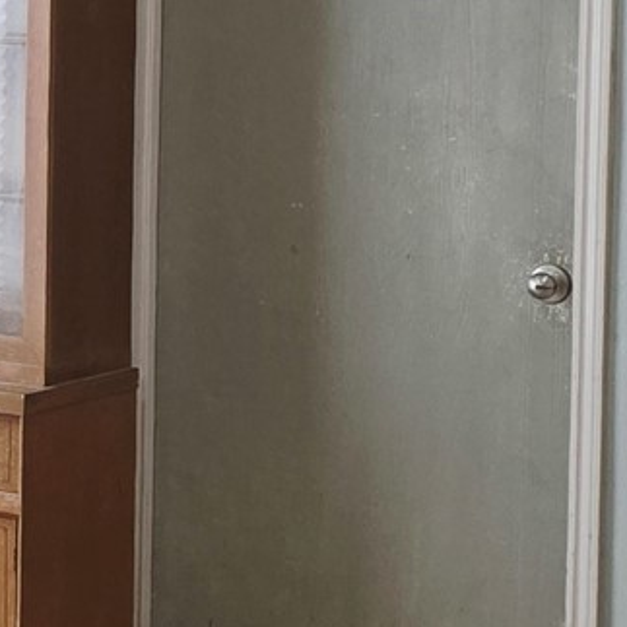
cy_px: 58
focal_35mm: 129
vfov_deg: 13.4
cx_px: -398
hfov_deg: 12.6
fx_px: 2644
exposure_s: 1/120
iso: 200
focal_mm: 6.3
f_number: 1.7
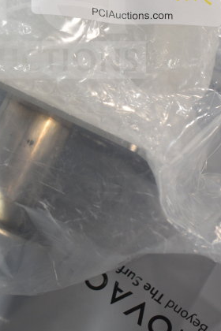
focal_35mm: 85
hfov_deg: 16.0
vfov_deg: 23.1
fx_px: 783
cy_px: 16
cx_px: 57
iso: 250
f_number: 4
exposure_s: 1/40
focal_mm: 26
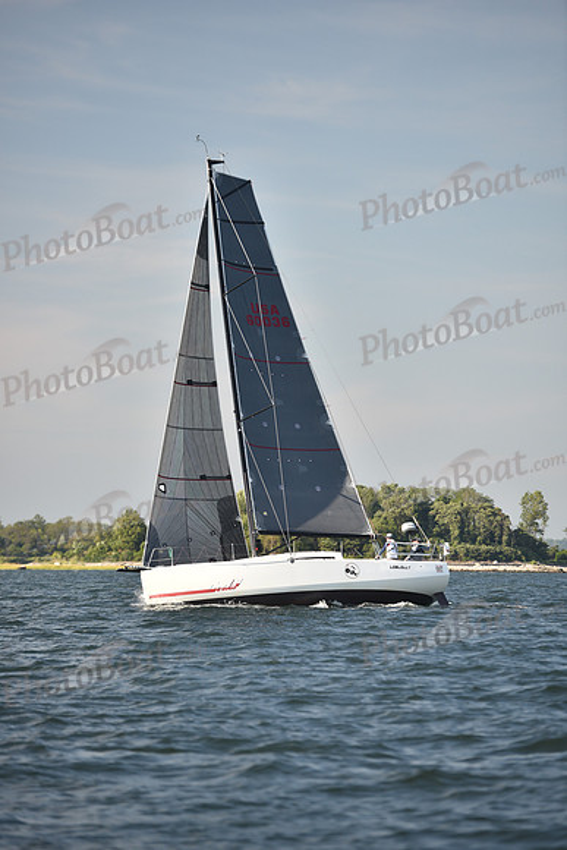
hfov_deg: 7.9
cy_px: 425
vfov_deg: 11.7
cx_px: 284
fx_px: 4132
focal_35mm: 175
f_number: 3.5
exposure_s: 1/640
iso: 250
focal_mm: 175
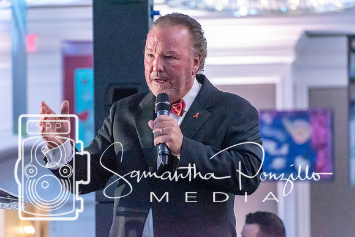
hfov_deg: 9.5
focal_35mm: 218
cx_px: 178
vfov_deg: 6.3
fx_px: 2145
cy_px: 118
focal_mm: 145
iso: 12800
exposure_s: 1/80
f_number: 4.8
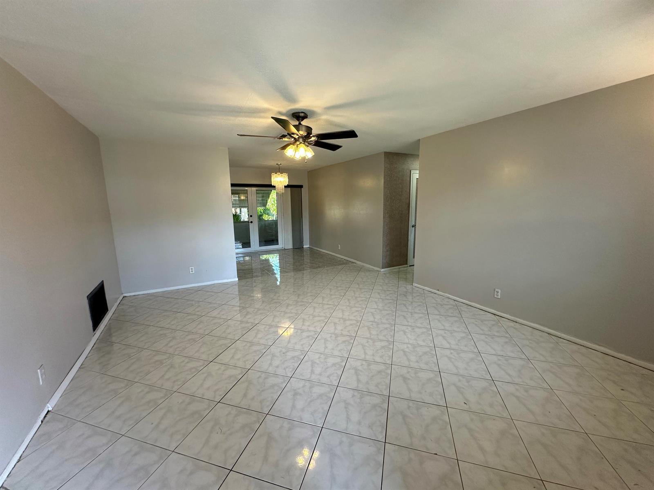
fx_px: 265
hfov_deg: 102.1
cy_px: 245
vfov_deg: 85.7
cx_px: 327
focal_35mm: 14
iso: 160
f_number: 2.2
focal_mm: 2.22
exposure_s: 1/120
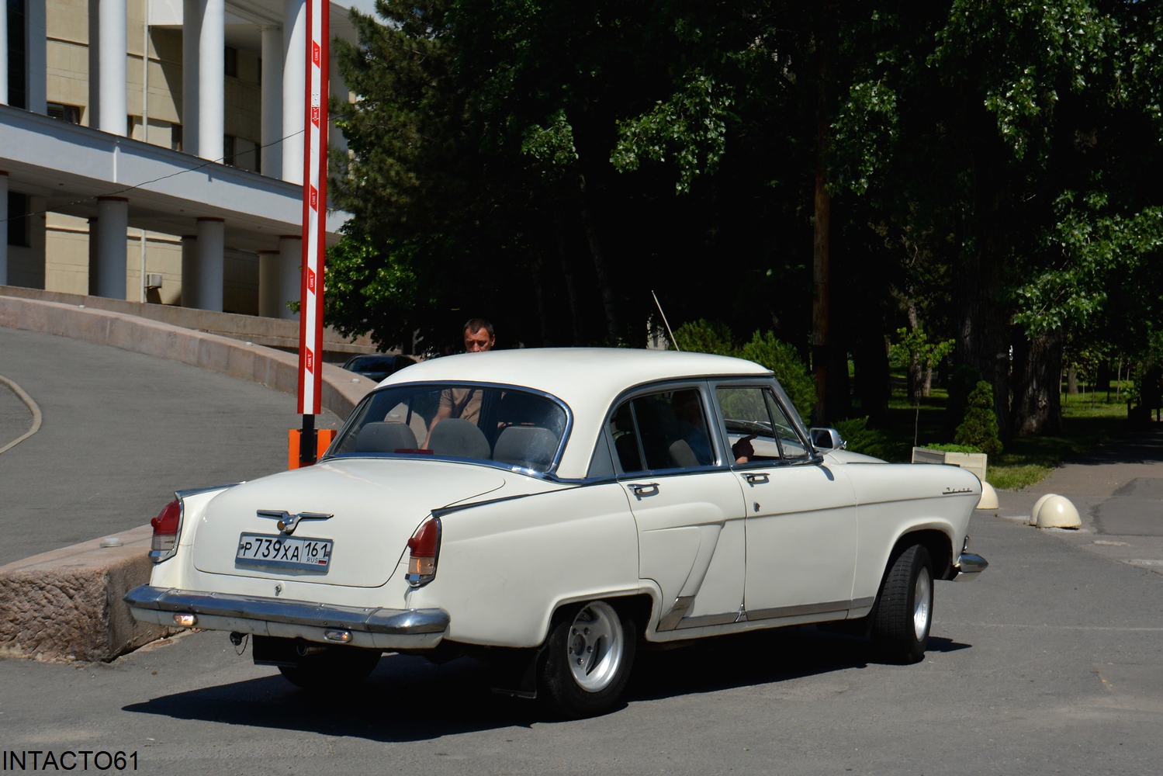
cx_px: 582
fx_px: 2132
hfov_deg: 30.5
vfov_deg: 20.6
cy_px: 388
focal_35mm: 66
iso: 250
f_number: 8
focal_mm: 44
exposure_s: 1/2000
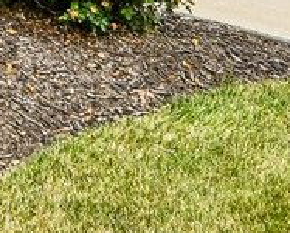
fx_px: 1117
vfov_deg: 10.5
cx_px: -316
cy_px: -301
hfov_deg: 12.7
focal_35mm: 130
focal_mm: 16
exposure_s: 1/320
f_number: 13
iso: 400
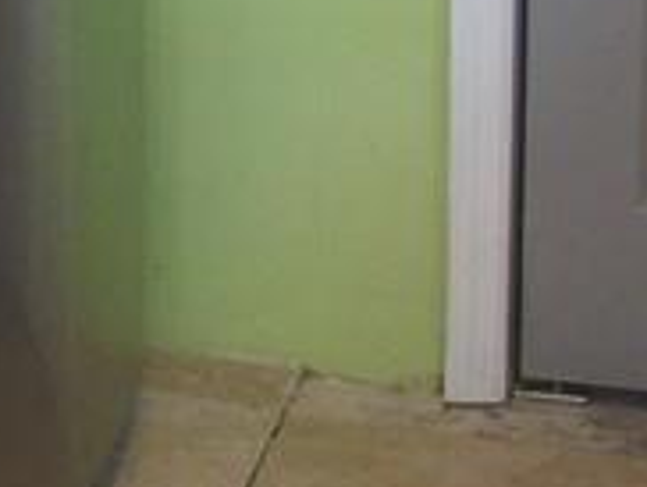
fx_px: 3369
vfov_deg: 8.0
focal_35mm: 180
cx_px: -739
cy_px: -341
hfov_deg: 10.0
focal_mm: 5.7
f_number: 2.9
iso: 160
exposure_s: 1/30
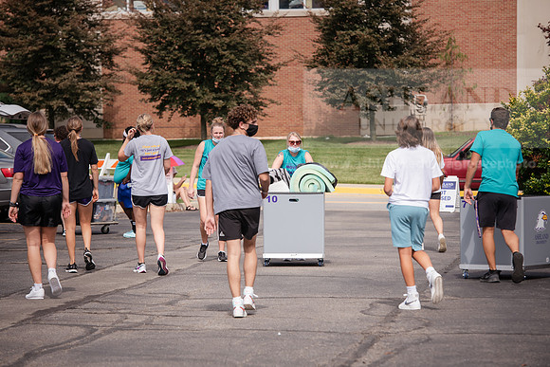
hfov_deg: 13.2
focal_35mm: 155
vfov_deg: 8.9
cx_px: 275
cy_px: 184
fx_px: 2368
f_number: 5.6
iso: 160
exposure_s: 1/800
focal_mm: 155
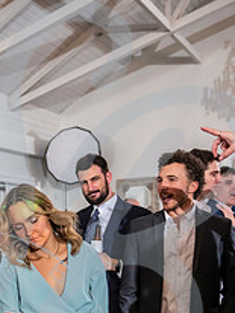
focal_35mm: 67
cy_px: 256
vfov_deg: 28.3
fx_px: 607
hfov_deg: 21.6
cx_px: 42
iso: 1600
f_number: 2.8
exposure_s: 1/125
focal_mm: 32
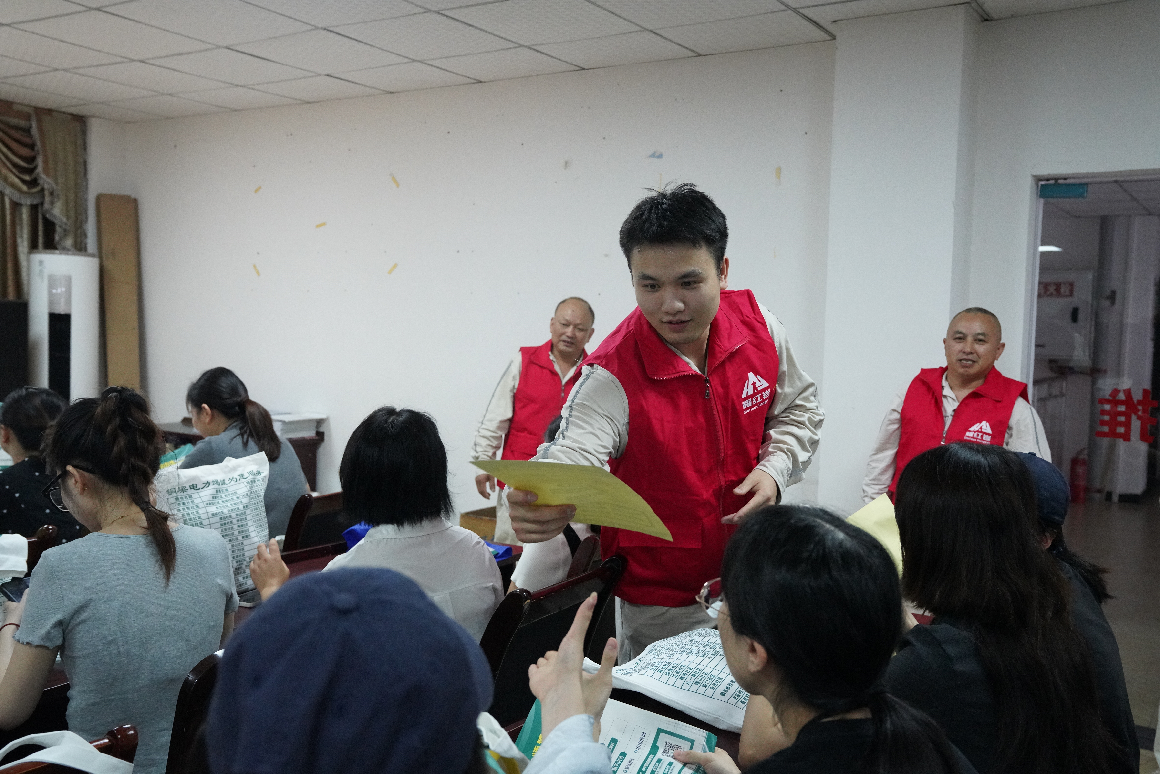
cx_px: 580
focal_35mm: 33
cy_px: 387
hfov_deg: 57.2
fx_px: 1063
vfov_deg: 40.0
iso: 6400
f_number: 5
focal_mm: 33
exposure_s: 1/400
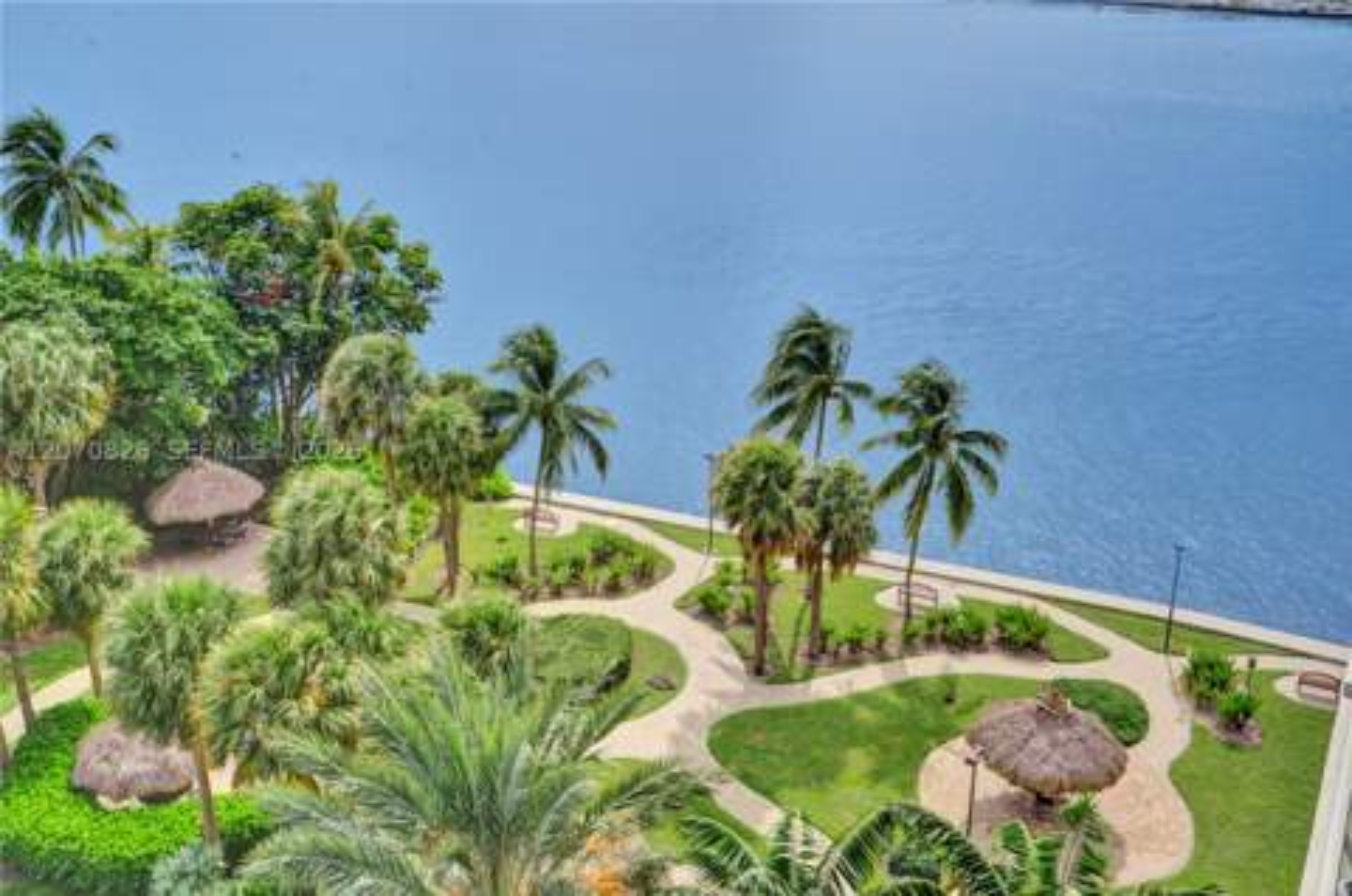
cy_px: 448
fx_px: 1312
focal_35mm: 35
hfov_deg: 54.5
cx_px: 676
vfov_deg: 37.7
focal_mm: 35
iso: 100
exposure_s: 1/125
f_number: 14
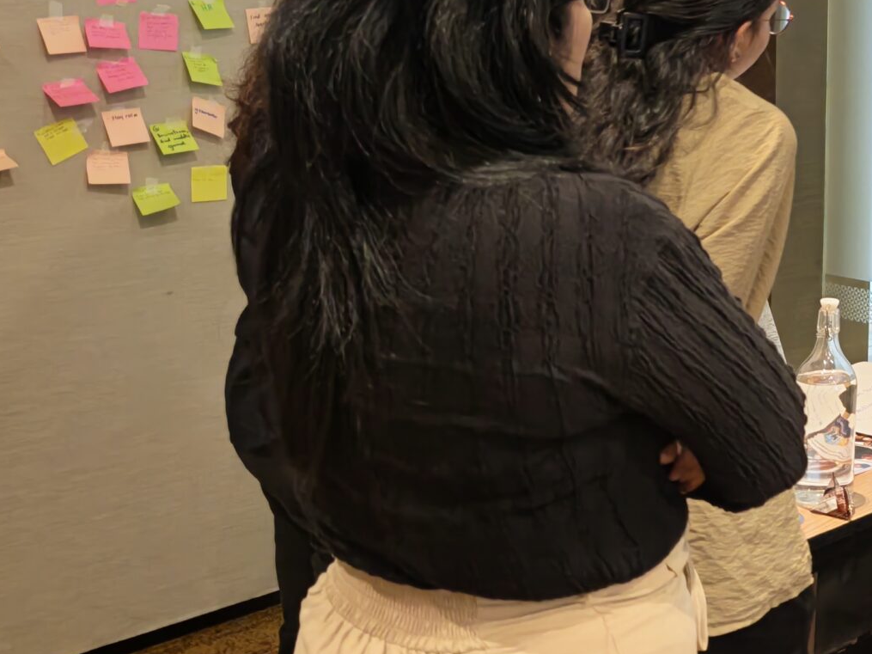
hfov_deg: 29.2
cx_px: 1013
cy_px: 140
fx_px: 1461
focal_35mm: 58
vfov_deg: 24.9
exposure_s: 1/76
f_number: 1.6
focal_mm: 6.55
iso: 400
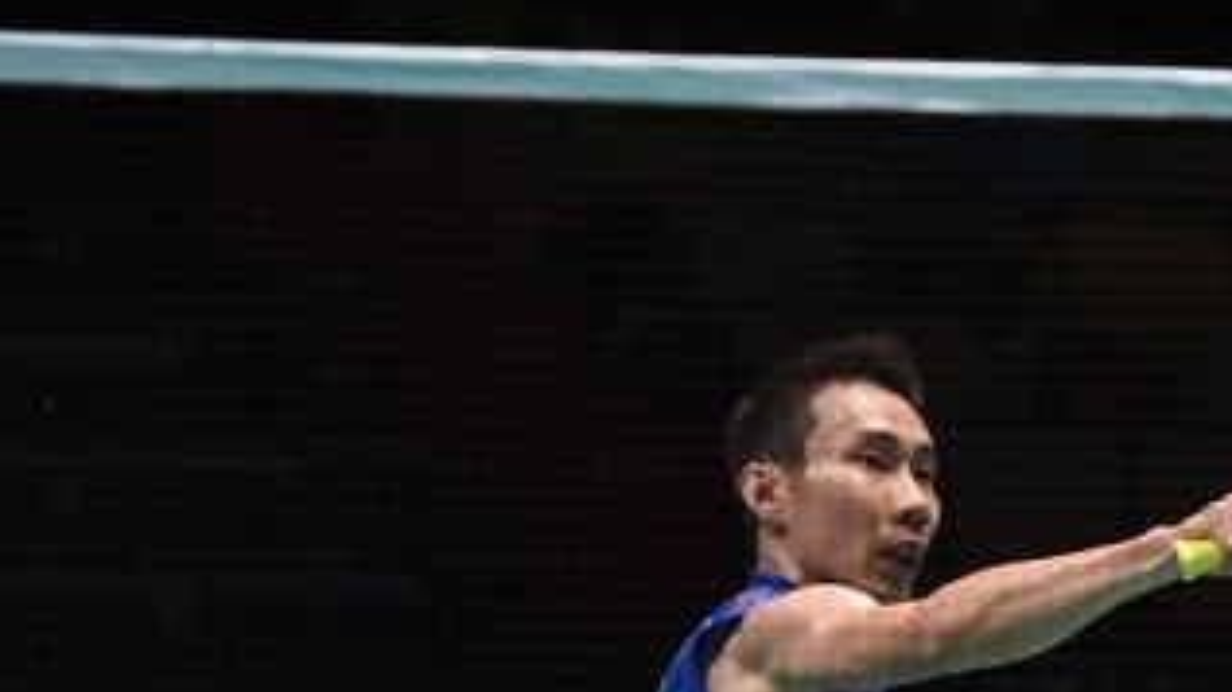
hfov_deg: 6.1
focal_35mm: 351
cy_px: 809
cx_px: 1216
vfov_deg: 3.5
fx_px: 11462
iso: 5000
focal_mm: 150
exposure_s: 1/800
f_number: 2.8
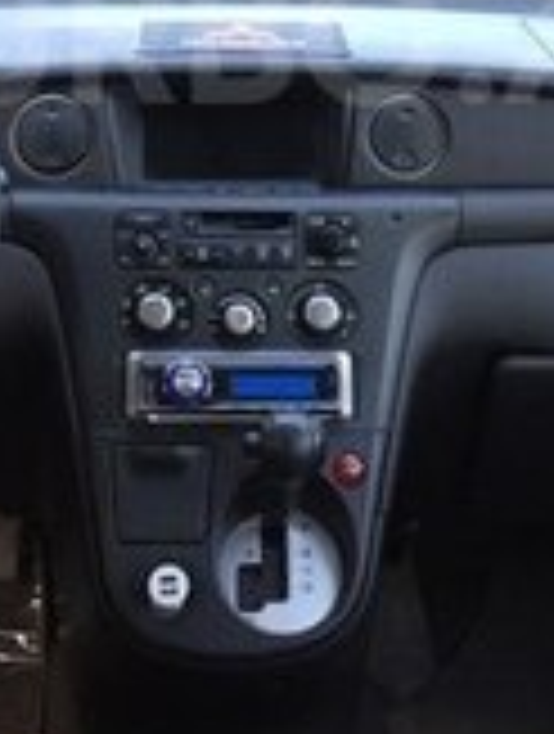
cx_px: 284
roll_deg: -0.8
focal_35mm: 88
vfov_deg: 21.6
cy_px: 36
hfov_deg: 16.8
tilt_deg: -12.7
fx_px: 1871
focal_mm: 4.15
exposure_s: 1/100
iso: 50
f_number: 2.2
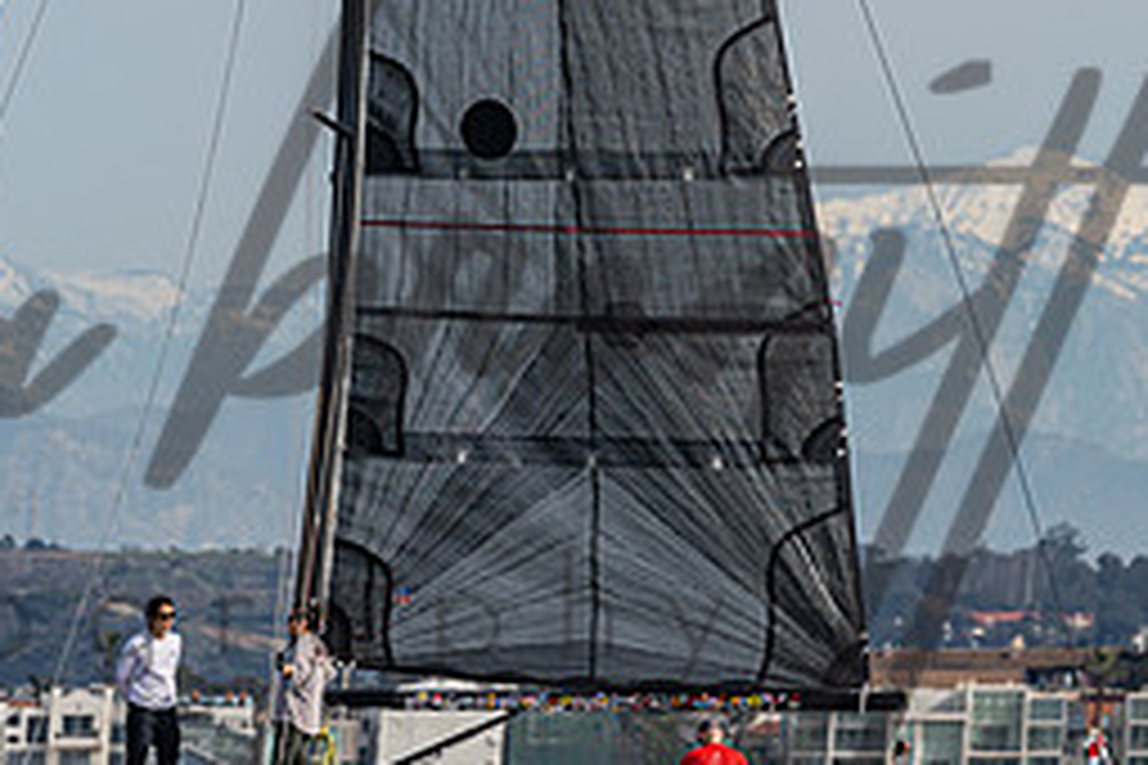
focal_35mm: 759
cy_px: 183
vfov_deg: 1.8
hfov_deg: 2.7
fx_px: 24202
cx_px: 457
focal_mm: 270
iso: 125
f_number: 5
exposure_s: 1/1600
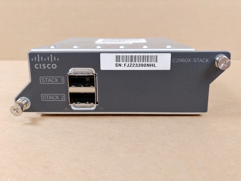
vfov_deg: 39.7
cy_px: 90
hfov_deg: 51.4
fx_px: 251
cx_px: 120
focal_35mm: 36
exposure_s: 1/60
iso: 50
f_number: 1.8
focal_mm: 4.36
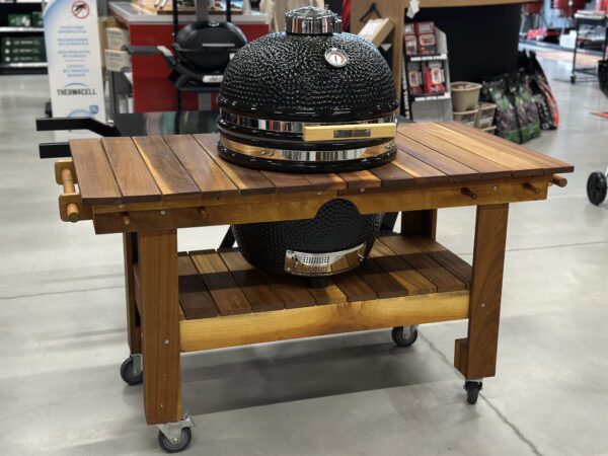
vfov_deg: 30.3
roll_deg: -0.3
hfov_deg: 39.7
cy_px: 228
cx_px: 304
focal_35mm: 48
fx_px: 843
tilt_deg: -17.3
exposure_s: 1/50
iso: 80
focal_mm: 6.86
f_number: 1.78
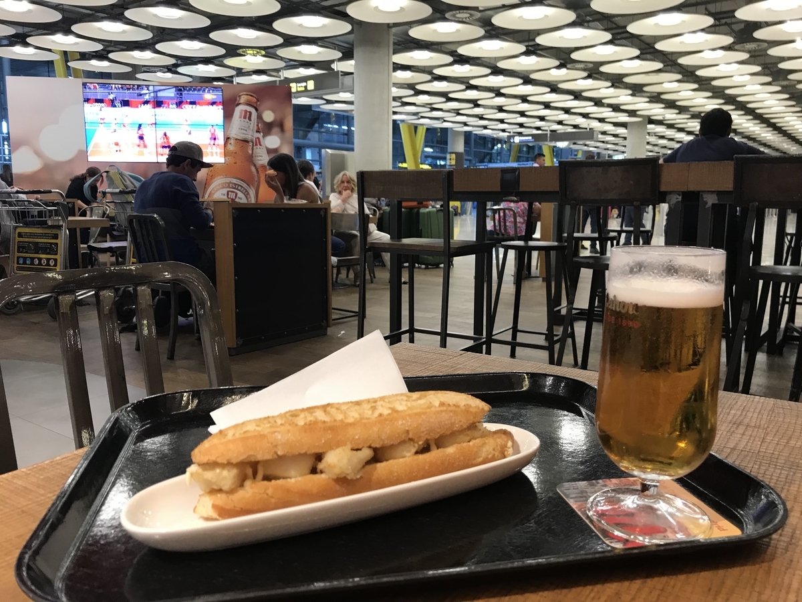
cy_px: 301
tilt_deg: -8.7
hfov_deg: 63.4
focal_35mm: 28
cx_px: 401
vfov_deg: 49.7
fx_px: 649
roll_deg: +0.3
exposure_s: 1/17
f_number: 1.8
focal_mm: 3.99
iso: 40
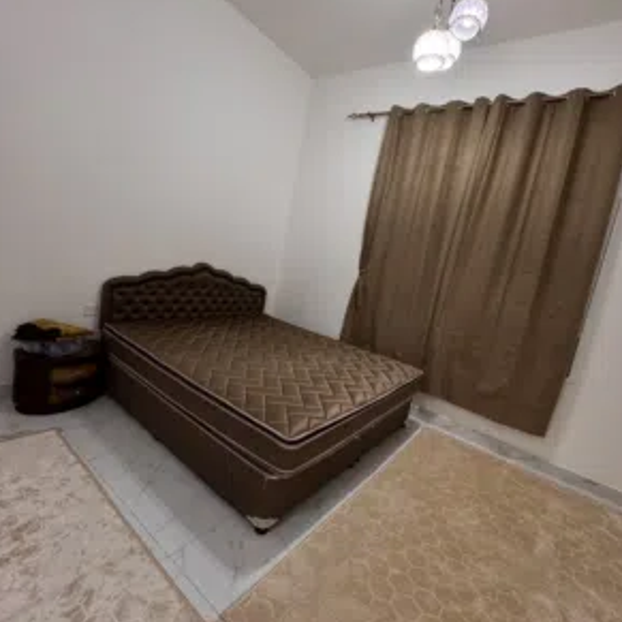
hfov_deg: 84.0
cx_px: 314
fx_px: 346
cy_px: 301
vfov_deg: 83.9
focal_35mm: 17
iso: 250
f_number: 2.2
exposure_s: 1/50
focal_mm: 2.22
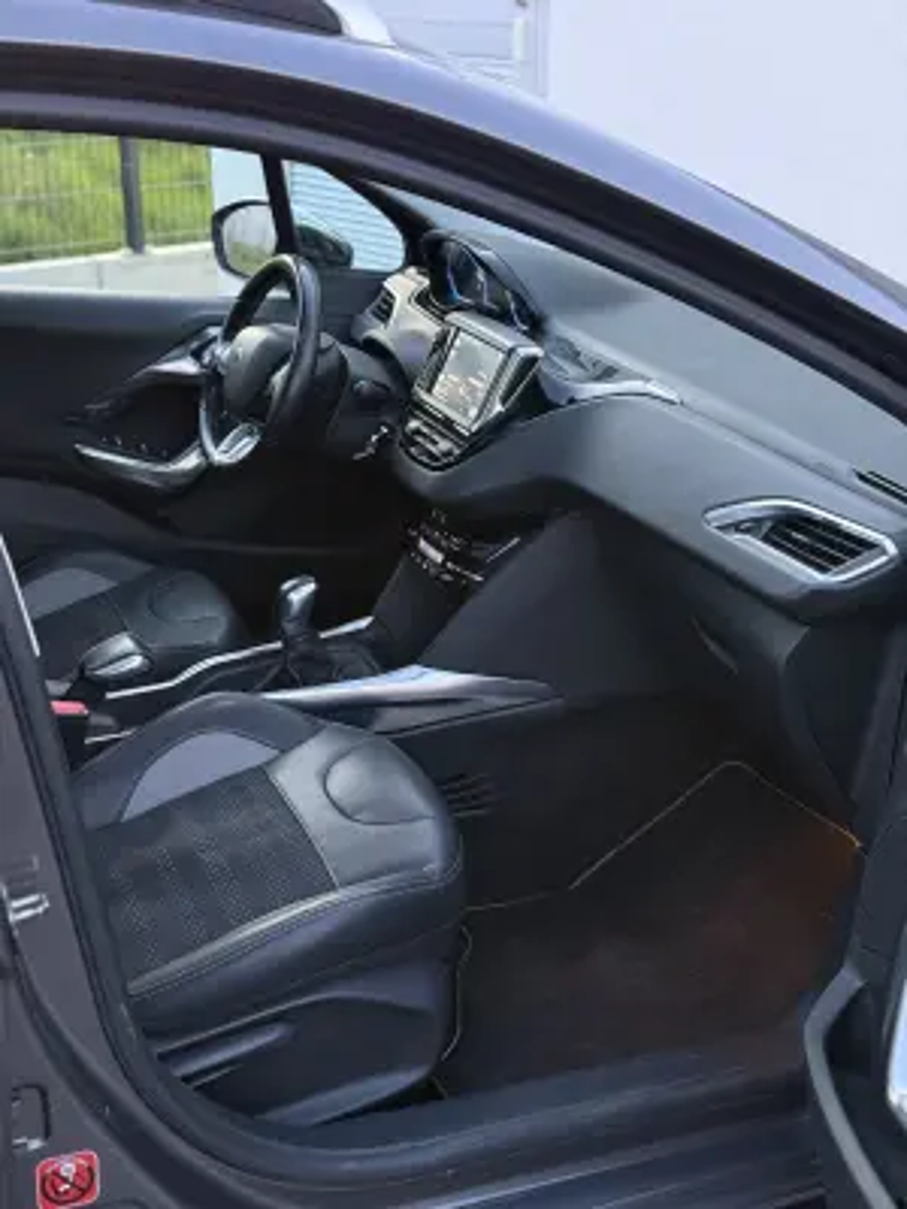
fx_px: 1677
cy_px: 604
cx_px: 454
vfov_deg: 39.7
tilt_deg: -21.0
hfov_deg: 30.3
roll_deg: -0.2
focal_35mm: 48
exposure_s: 1/40
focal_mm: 6.76
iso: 400
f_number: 1.78
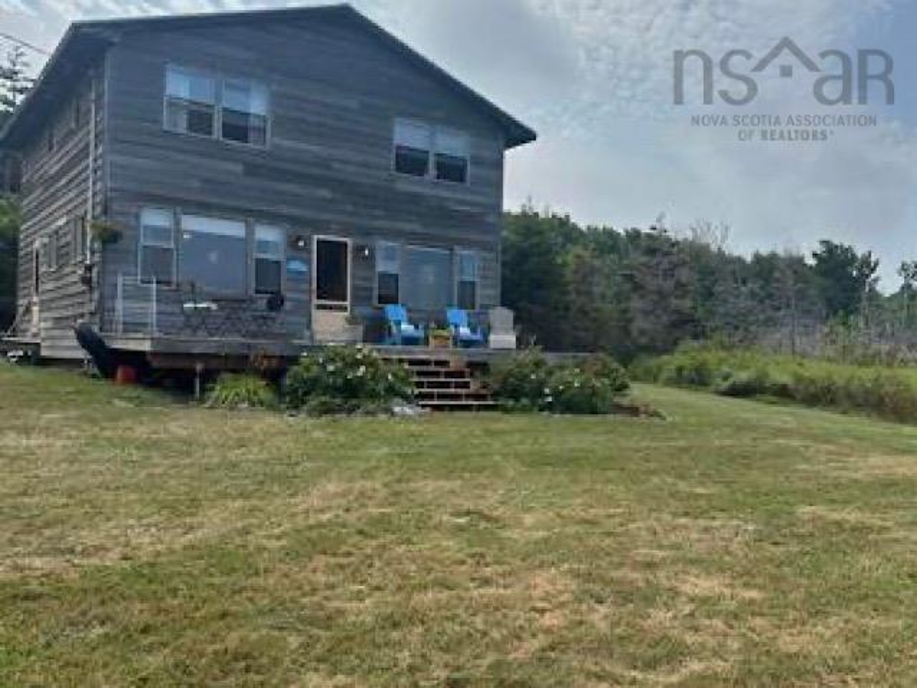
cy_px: 344
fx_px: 636
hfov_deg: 71.6
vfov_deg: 56.8
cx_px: 458
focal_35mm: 24
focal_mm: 6.86
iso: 80
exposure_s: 1/7576
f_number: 1.78
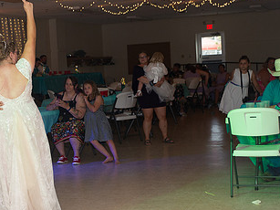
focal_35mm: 86
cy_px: 115
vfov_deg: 17.2
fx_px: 695
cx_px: -4
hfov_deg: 21.9
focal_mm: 40
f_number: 3.5
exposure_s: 1/125
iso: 800
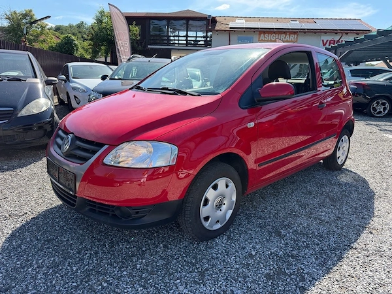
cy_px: 147
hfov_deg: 71.6
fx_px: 272
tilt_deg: -15.6
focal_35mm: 24
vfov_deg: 56.8
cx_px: 196
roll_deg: -1.9
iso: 100
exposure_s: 1/2110
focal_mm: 6.76
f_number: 1.78
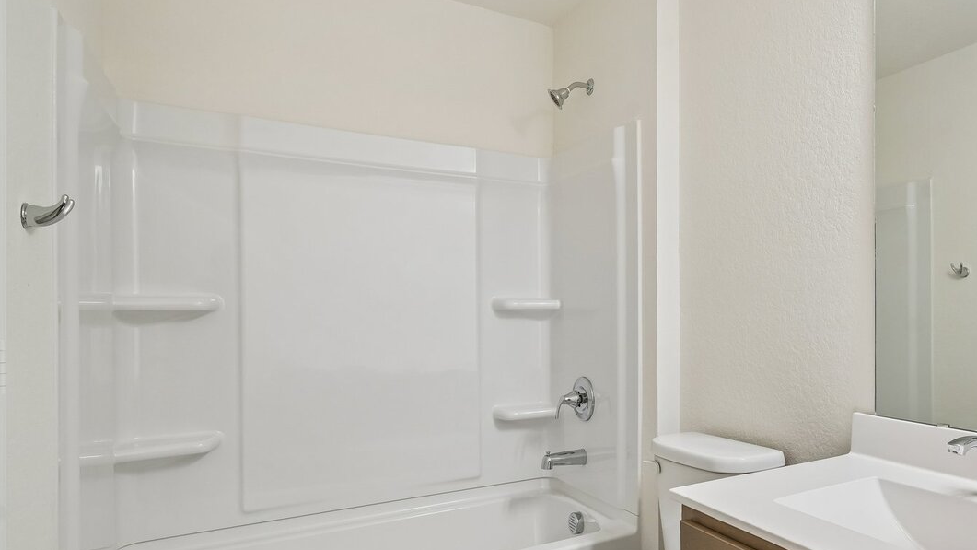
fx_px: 622
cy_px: 301
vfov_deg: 47.6
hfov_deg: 72.4
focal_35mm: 24
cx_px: 700
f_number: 8
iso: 500
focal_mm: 15
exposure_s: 1/30
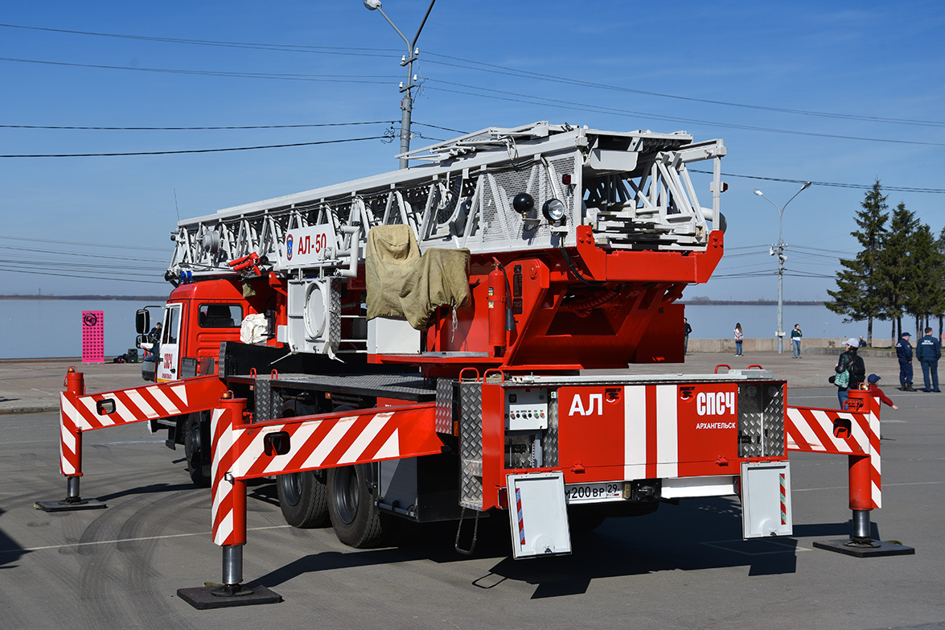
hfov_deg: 40.3
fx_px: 1286
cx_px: 464
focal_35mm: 49
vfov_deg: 27.5
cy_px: 318
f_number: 7.1
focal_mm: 48
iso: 100
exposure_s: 1/500
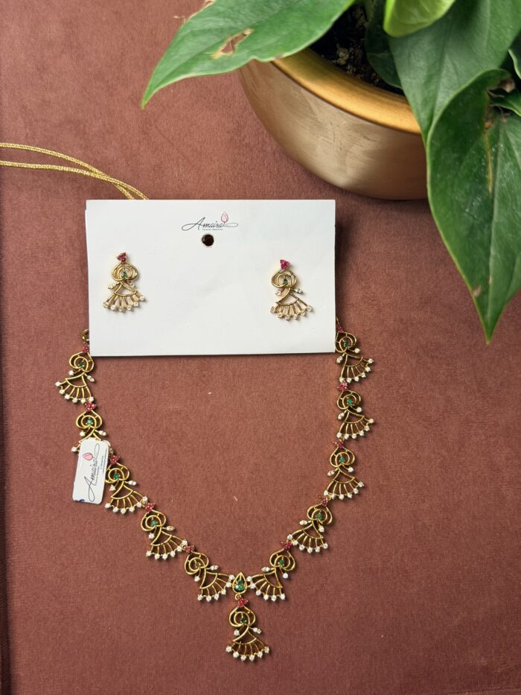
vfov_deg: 39.7
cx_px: 260
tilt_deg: -78.8
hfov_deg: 30.3
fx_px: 963
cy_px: 348
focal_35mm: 48
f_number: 1.78
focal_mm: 6.76
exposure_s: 1/120
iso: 64
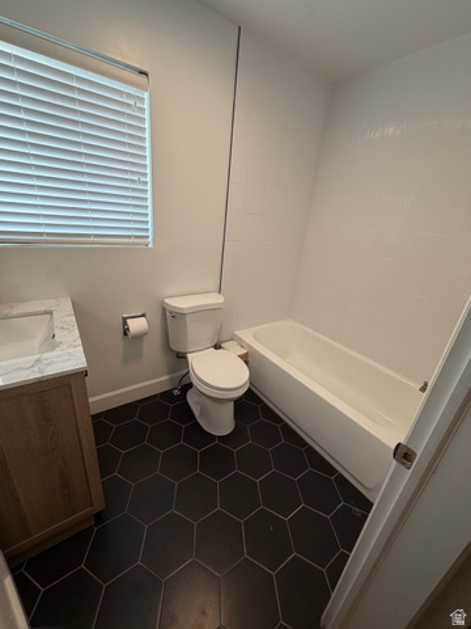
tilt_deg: -21.9
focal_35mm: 14
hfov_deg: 85.7
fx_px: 254
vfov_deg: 102.1
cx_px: 236
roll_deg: -5.6
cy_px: 314
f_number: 2.2
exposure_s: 1/120
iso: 160
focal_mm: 2.22
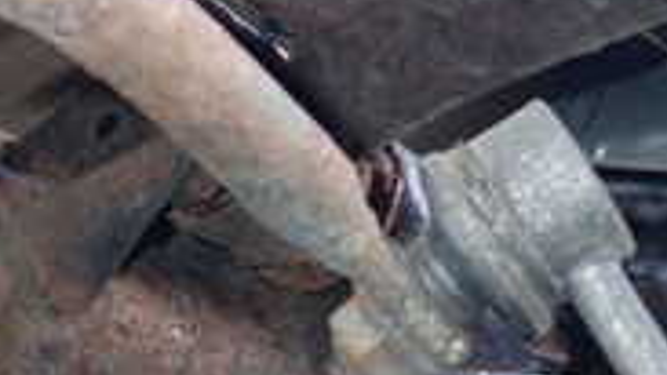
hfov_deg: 19.8
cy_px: 386
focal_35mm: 107
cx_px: 157
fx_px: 1893
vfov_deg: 11.2
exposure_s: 1/125
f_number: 2.3
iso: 400
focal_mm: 5.4
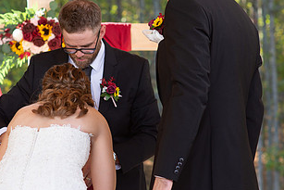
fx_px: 1350
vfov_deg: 8.0
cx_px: 123
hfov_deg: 12.0
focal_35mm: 171
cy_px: 92
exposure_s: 1/320
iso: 400
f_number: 4.5
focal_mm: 85
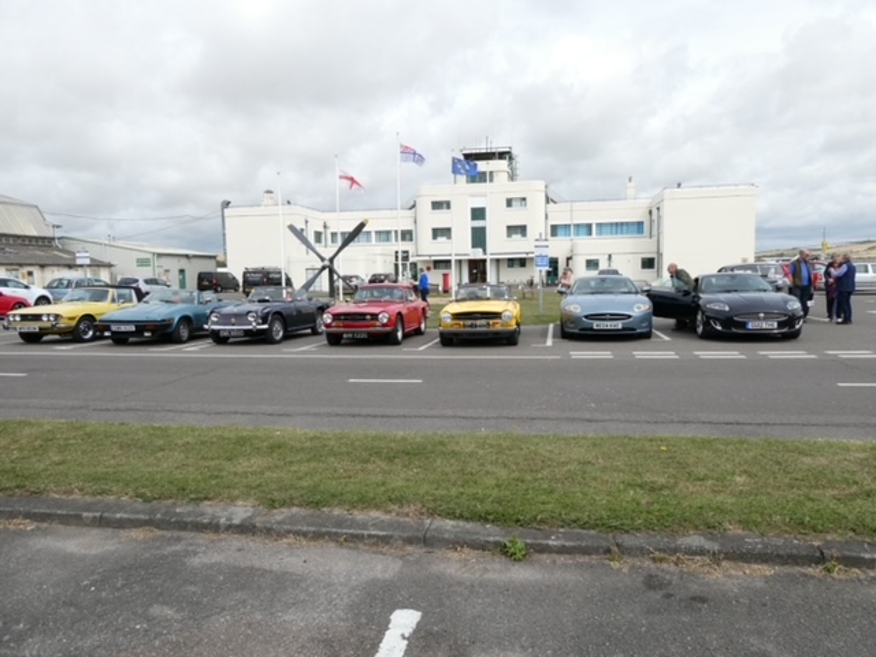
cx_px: 438
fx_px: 607
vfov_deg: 56.8
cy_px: 328
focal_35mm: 24
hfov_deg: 71.6
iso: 80
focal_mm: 4.3
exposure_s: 1/1000
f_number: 3.3
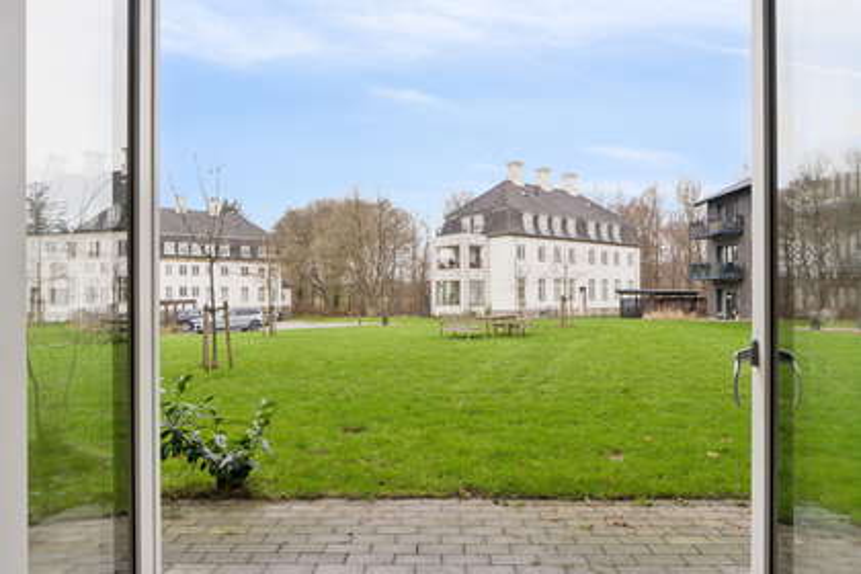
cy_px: 287
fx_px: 574
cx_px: 430
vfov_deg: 53.1
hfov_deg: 73.7
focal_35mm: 24
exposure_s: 1/13
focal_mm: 16
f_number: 7.1
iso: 200
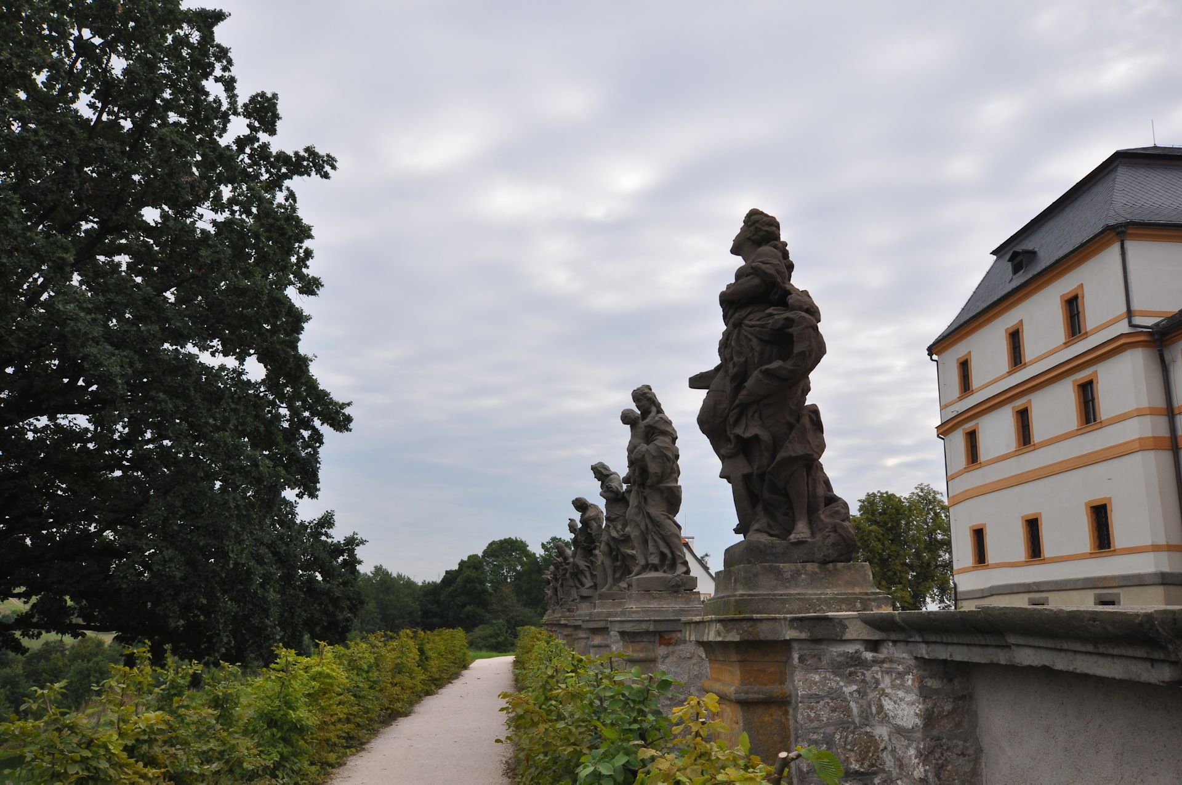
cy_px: 392
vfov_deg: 43.5
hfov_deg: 62.0
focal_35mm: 30
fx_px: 984
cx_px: 591
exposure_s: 1/500
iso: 400
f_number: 11
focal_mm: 20
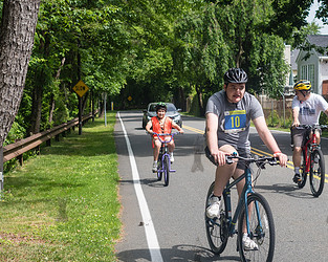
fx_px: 757
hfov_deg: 24.4
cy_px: 154
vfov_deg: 19.6
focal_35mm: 78
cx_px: 197
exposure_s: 1/1000
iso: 200
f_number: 4
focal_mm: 35
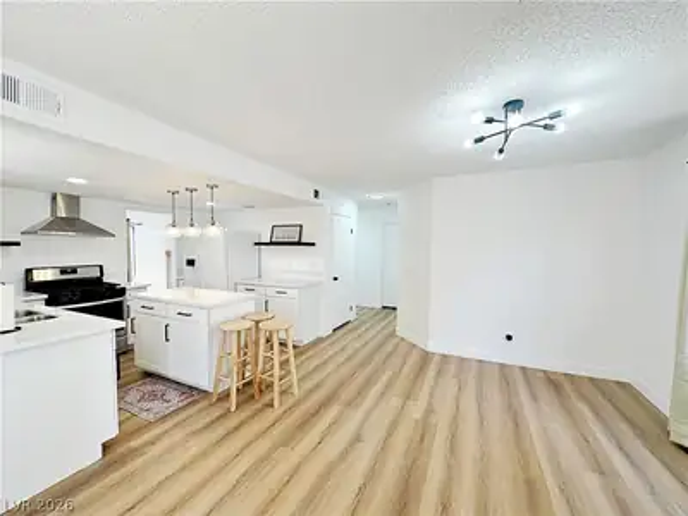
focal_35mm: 14
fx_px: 278
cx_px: 344
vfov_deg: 85.7
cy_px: 258
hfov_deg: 102.1
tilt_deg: -1.4
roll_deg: +0.6
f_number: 2.2
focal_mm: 2.22
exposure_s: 1/120
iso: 64
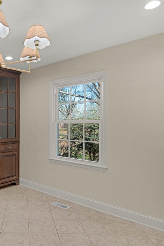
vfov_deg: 69.9
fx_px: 176
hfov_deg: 45.9
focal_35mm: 26
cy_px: 122
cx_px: 21
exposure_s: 1/8
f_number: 7.1
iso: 250
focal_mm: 11
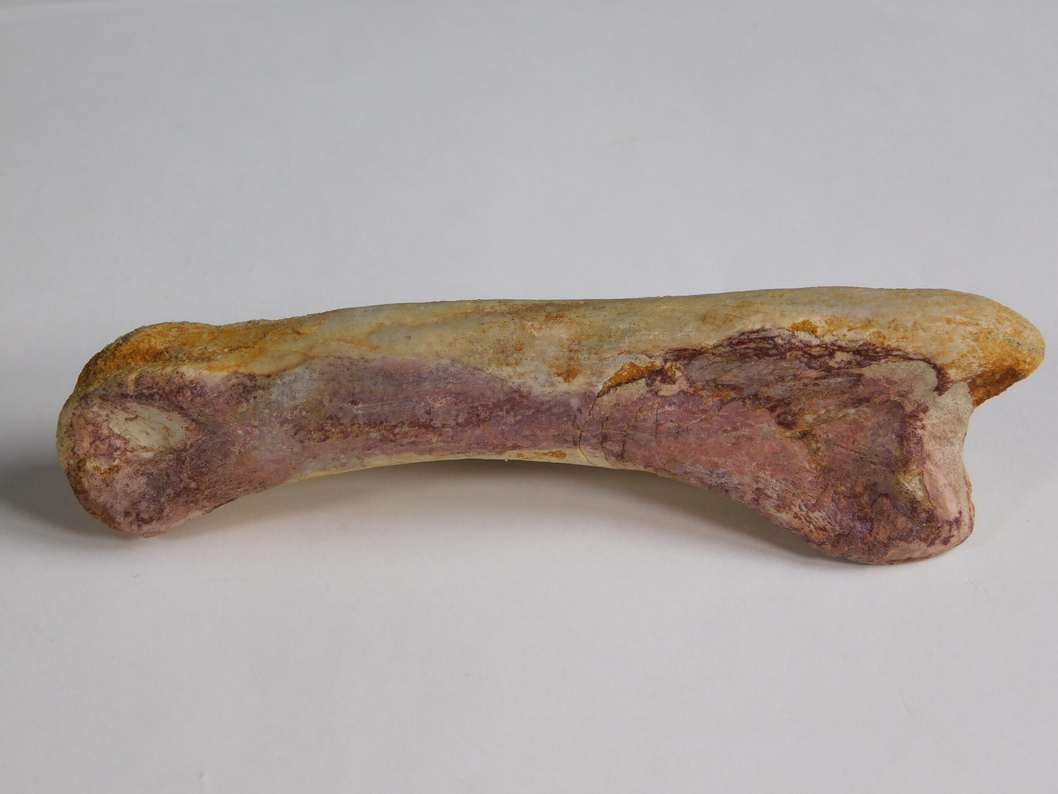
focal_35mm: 80
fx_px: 2445
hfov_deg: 24.4
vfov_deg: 18.4
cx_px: 529
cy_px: 397
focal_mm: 14.2
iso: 125
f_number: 4.4
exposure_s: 1/320
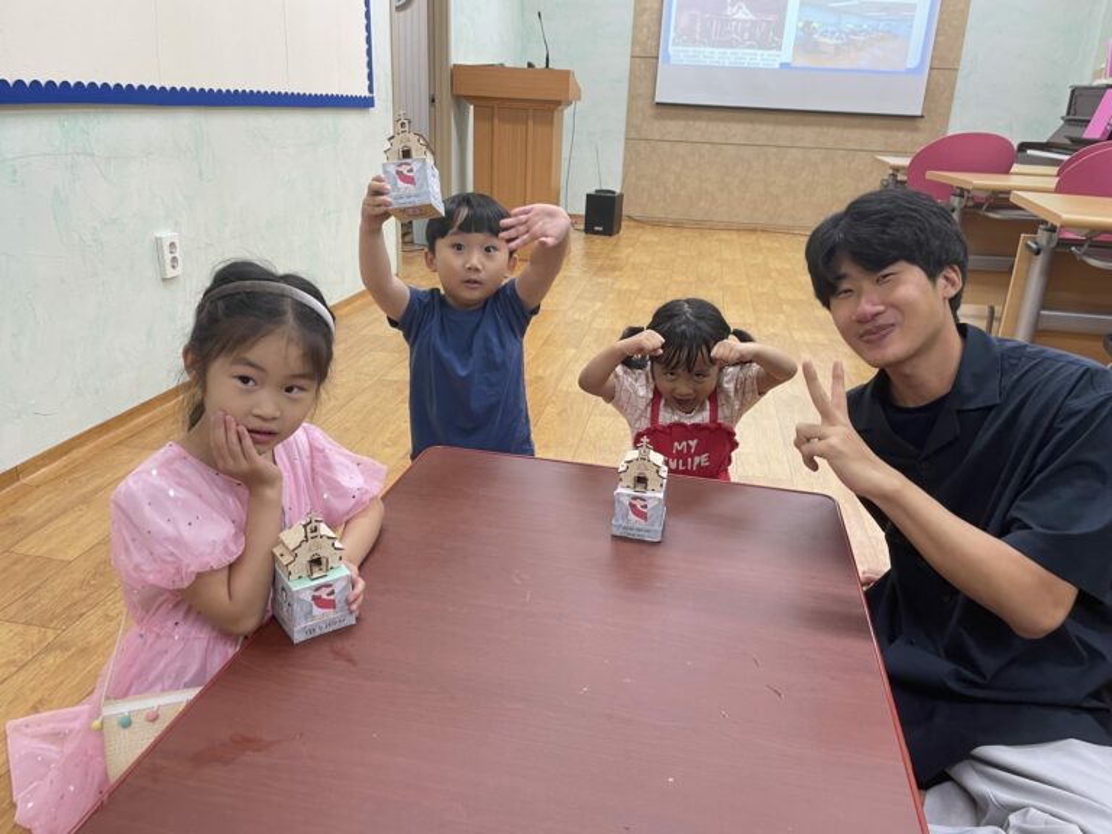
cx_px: 556
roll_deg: -2.5
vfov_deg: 53.1
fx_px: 835
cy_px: 417
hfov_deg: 67.3
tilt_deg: -19.7
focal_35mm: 26
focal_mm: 4.2
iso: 100
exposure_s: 1/60
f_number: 1.6
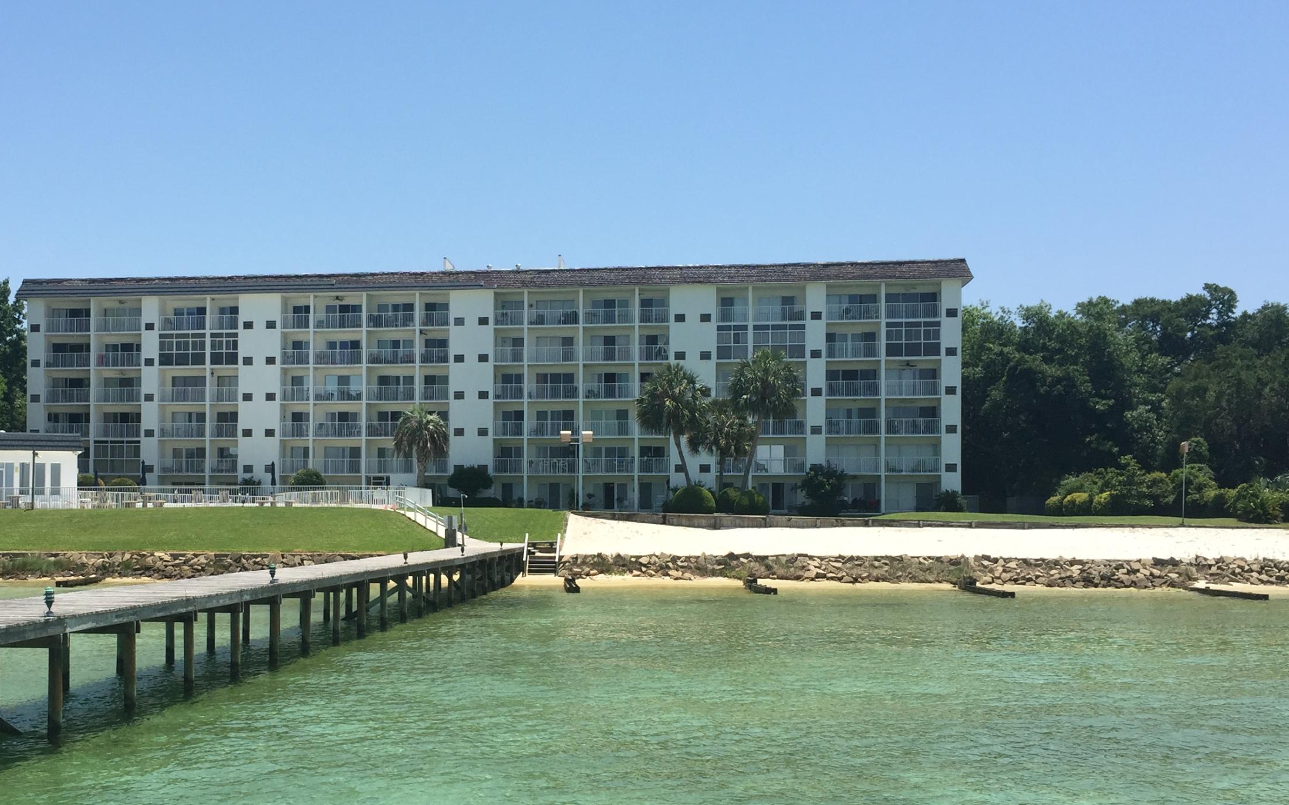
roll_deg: -0.3
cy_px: 510
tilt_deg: -0.8
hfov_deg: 46.6
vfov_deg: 30.4
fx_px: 1475
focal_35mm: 42
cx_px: 457
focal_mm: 4.15
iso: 32
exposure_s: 1/1980
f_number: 2.2
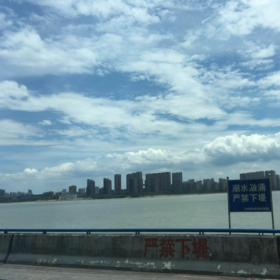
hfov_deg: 46.4
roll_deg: +1.8
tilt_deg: +7.7
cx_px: 189
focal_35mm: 35
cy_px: 142
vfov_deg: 47.2
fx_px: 320
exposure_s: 1/3077
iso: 25
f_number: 2.2
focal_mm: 4.15
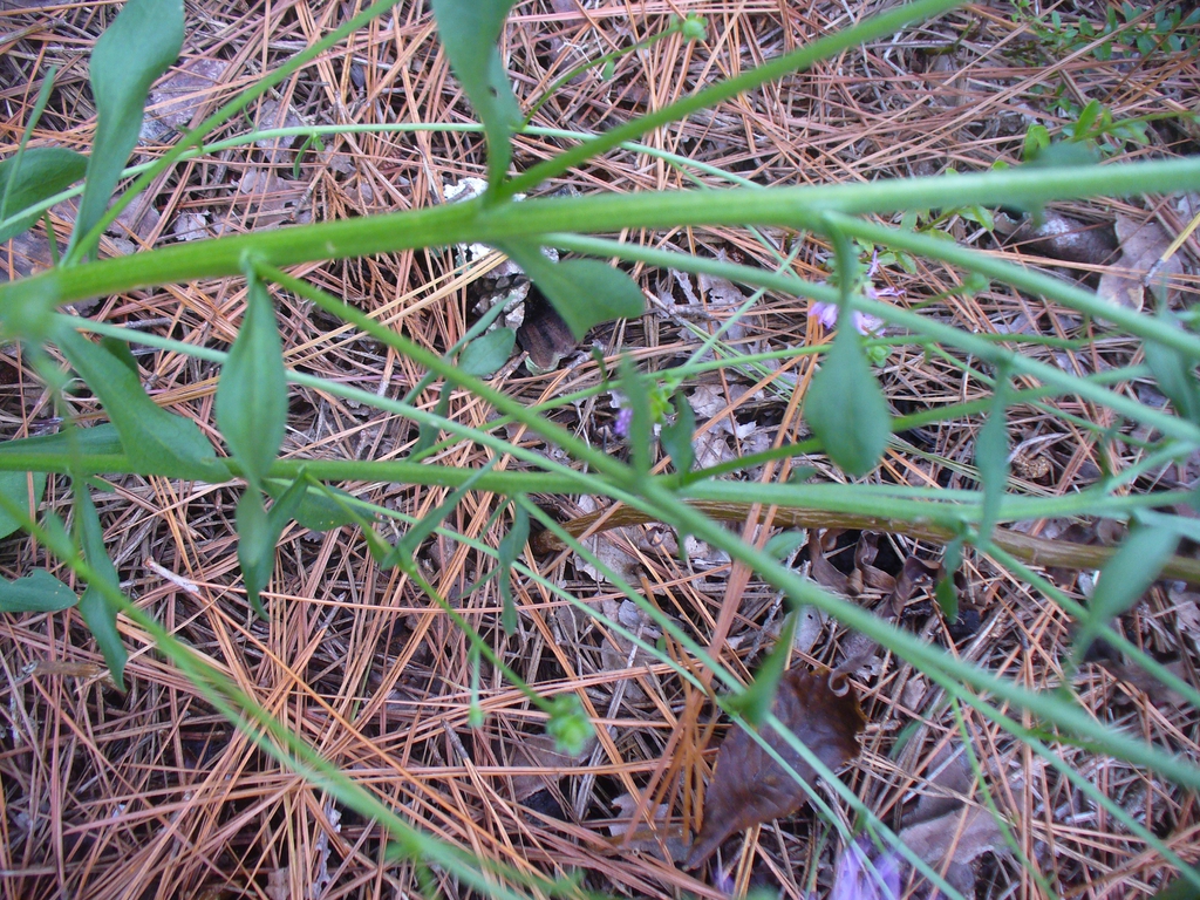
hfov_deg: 50.1
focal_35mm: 37
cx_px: 600
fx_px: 1283
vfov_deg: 38.7
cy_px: 450
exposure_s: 1/60
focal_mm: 6.1
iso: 100
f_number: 2.8
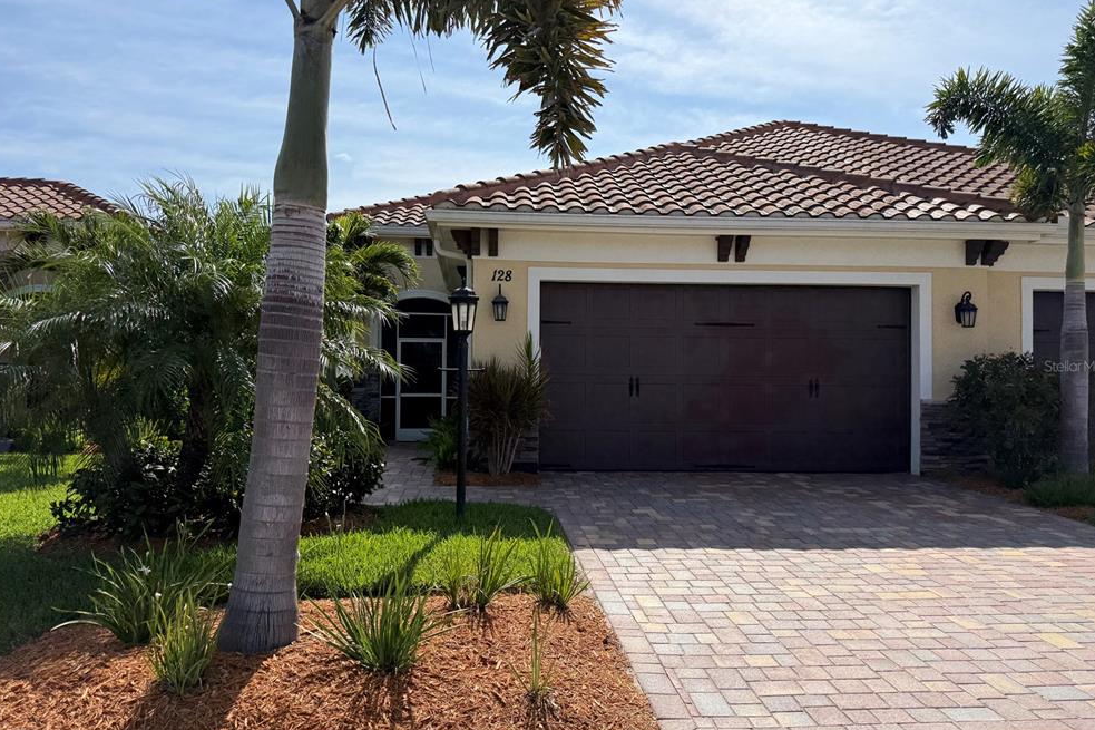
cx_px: 541
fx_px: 791
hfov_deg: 69.4
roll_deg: -0.1
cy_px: 366
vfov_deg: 49.5
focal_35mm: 26
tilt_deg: +1.3
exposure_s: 1/7353
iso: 80
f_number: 1.78
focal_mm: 6.76
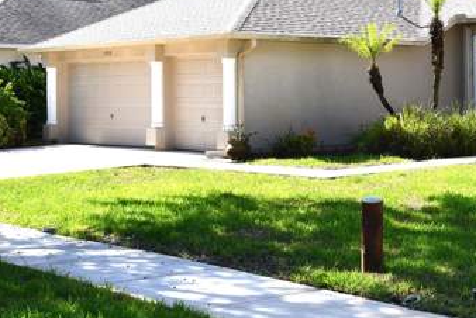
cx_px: 470
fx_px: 1032
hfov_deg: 24.8
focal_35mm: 78
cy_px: 112
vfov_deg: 17.5
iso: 125
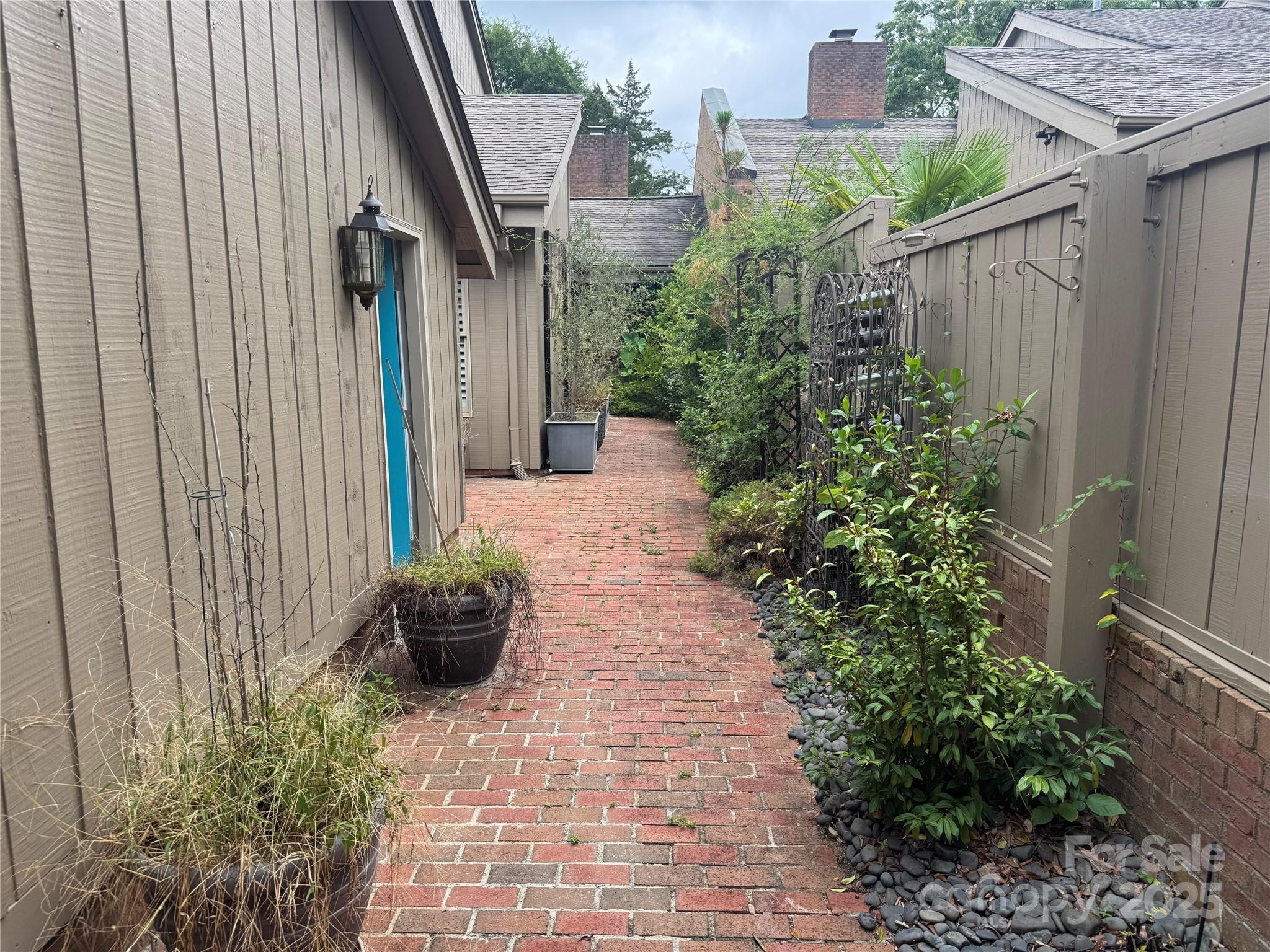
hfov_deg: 71.6
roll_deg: -0.1
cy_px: 476
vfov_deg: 56.8
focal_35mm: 24
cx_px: 635
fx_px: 881
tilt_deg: -10.6
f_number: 1.78
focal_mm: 6.76
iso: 80
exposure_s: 1/853
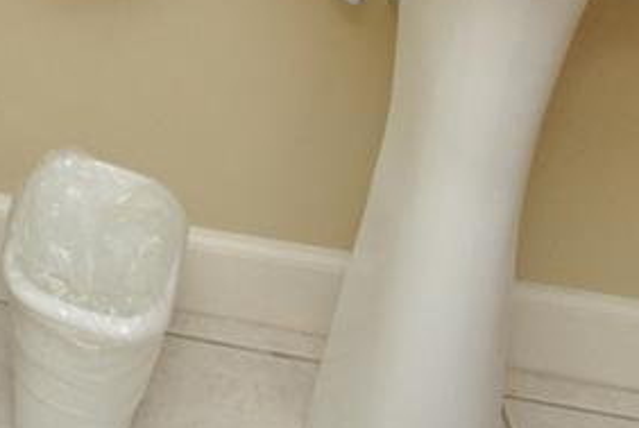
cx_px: -485
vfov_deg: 13.3
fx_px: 1511
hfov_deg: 18.8
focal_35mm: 85
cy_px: -486
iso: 400
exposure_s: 1/200
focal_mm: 10
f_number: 11
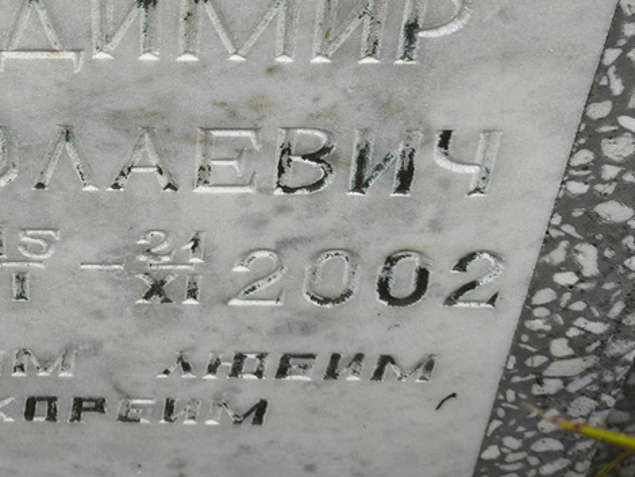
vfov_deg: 17.2
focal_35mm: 85
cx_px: 132
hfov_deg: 22.7
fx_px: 1560
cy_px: 78
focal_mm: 4.71
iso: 50
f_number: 1.7
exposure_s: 1/216
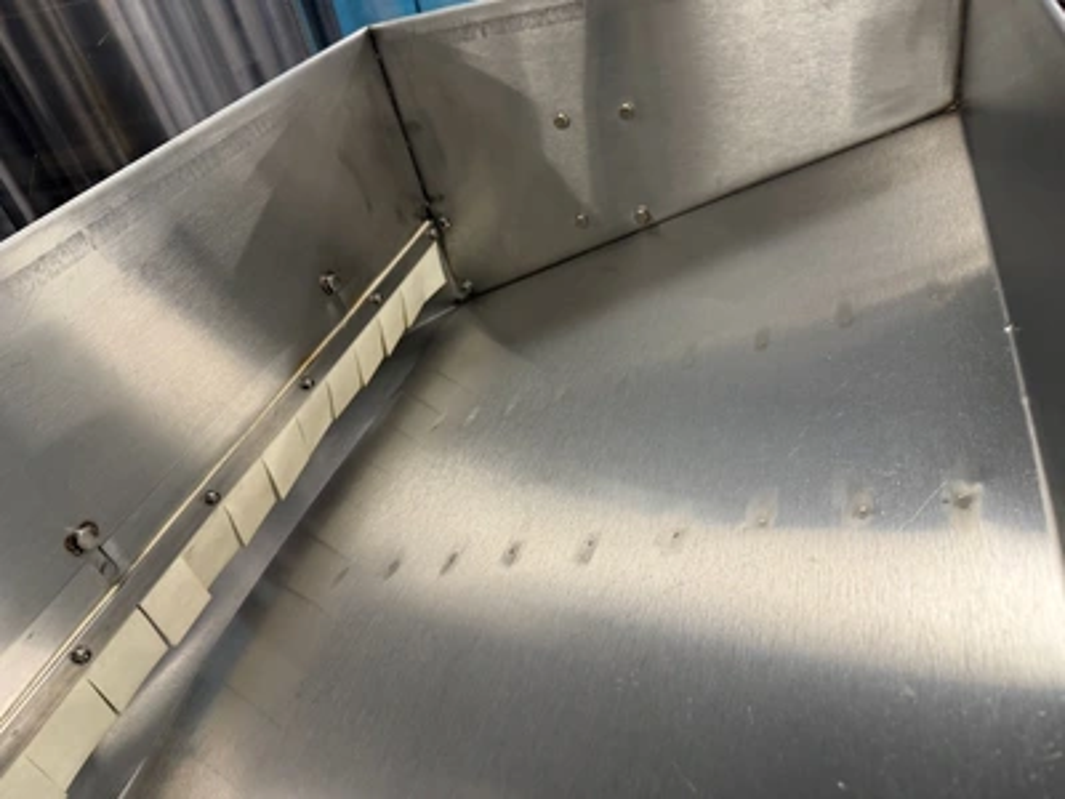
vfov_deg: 56.8
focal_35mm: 24
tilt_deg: -35.1
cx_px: 532
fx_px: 738
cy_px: 400
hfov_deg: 71.6
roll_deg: +14.8
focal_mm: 6.76
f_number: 1.78
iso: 125
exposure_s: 1/60
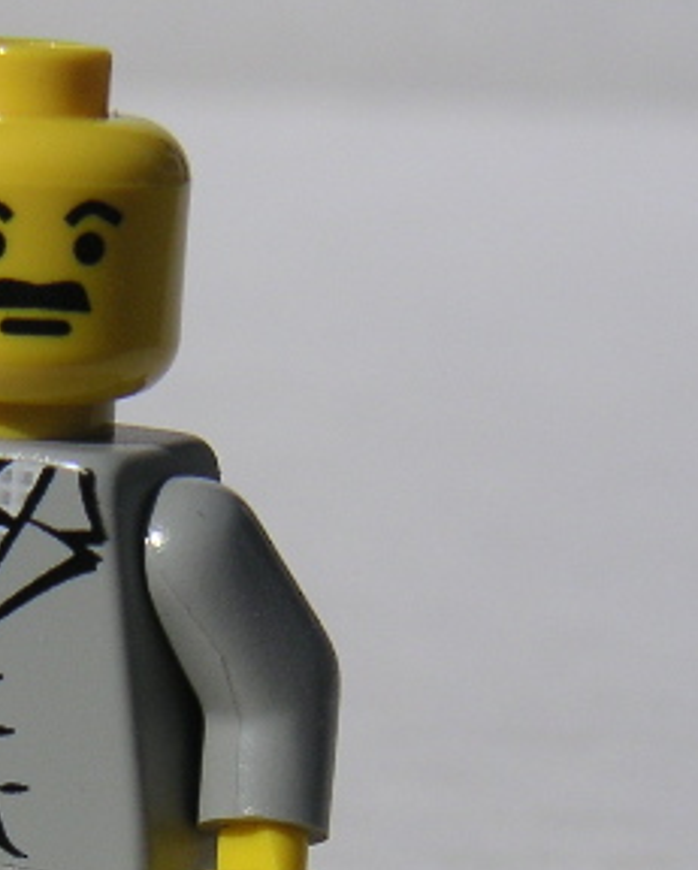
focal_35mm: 157
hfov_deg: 9.8
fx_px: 4048
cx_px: -12
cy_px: 746
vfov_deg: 12.2
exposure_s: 1/500
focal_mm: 9
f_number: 6.7
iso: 50
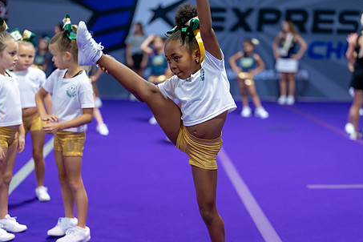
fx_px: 645
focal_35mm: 64
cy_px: 141
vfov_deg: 21.2
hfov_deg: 31.4
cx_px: 200
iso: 500
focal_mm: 50
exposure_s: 1/320
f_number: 1.2
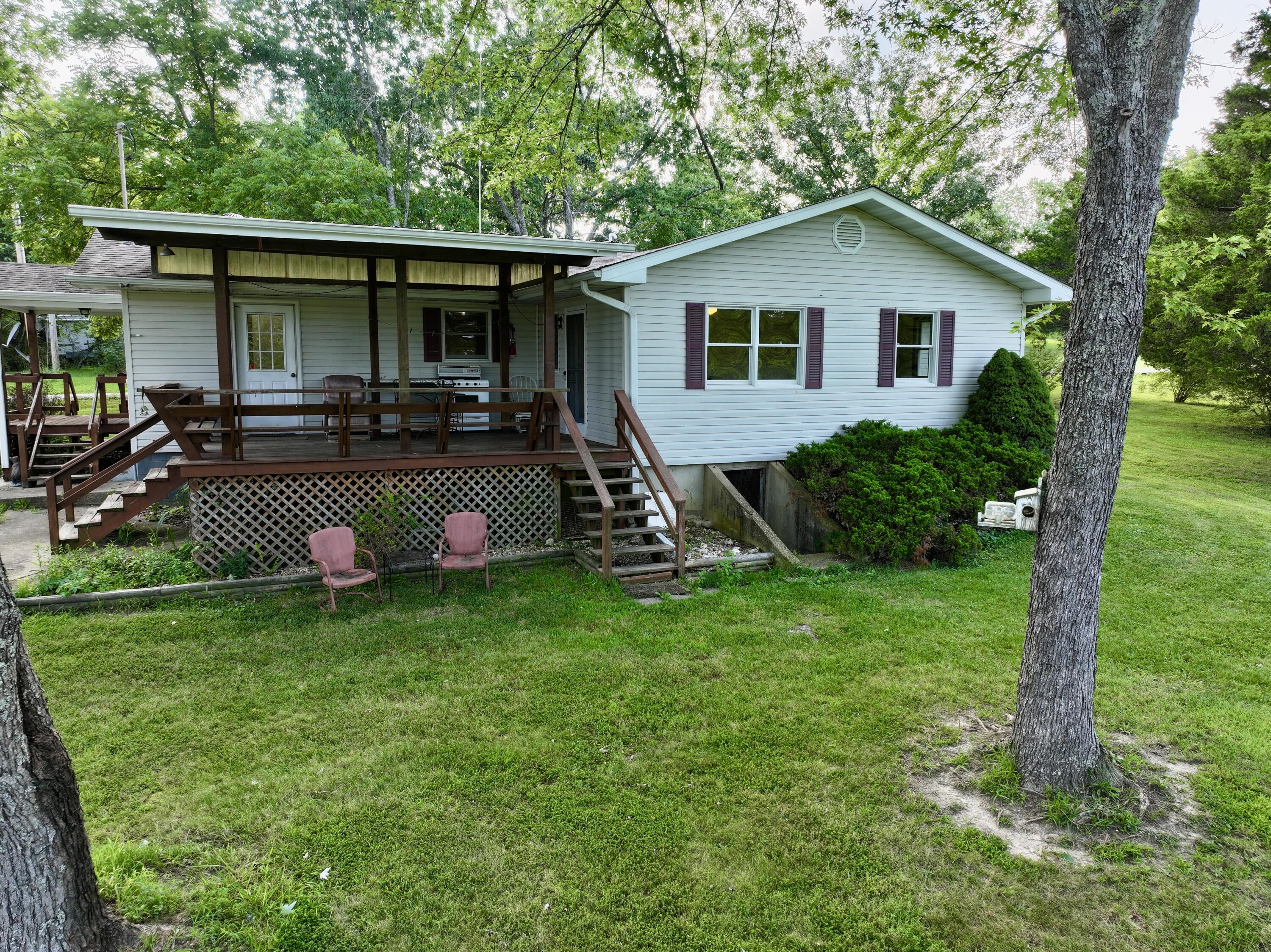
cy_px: 476
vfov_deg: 56.8
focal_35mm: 24
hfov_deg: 71.6
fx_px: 881
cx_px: 636
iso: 100
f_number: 2.8
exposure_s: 1/120
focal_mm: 12.29
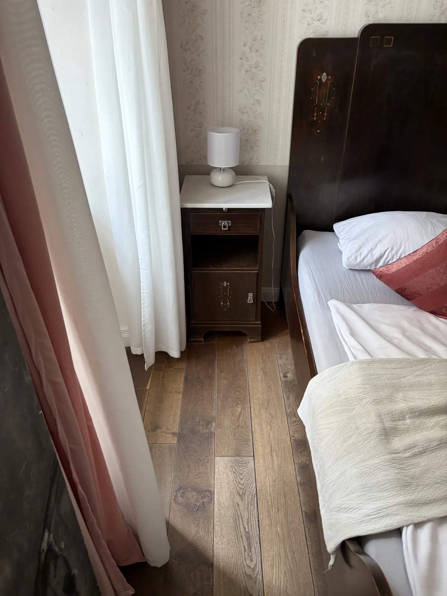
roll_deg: -2.0
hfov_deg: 53.1
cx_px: 224
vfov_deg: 67.3
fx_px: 448
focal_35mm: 26
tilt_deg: -35.4
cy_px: 298
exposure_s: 1/122
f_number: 1.6
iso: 125
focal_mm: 5.96
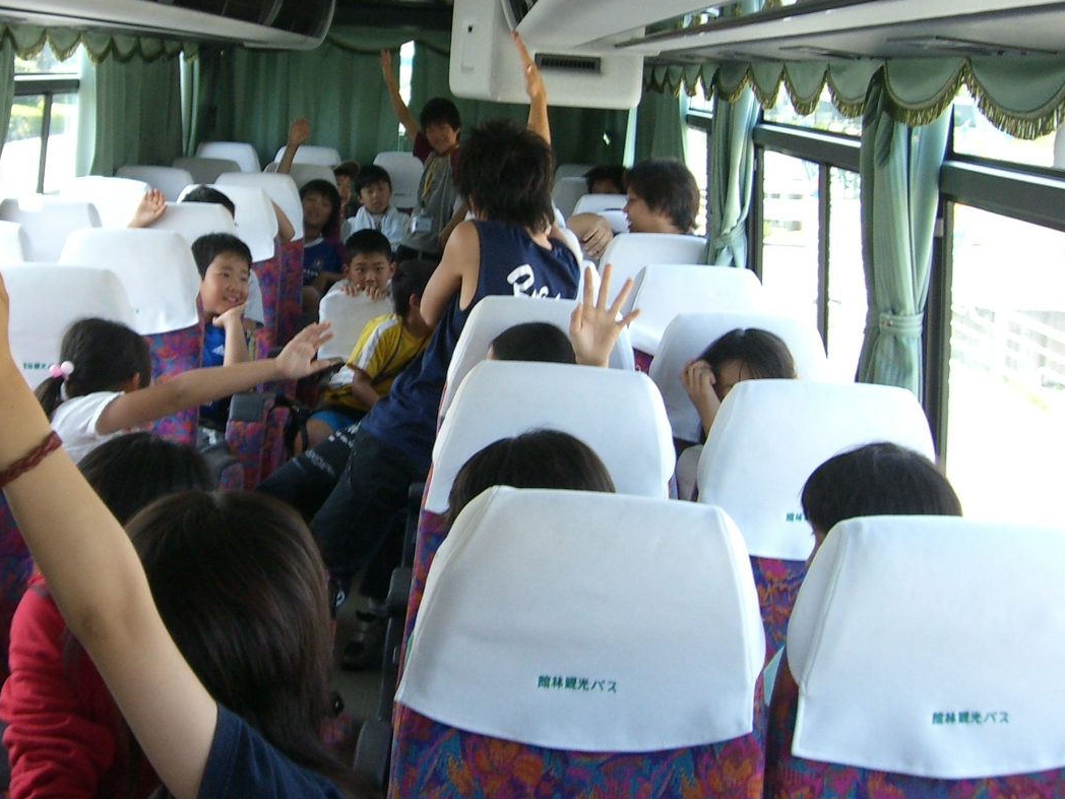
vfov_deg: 25.1
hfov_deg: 33.0
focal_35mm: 58
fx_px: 1784
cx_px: 370
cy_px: 262
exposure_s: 1/125
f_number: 2.7
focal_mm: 6.2
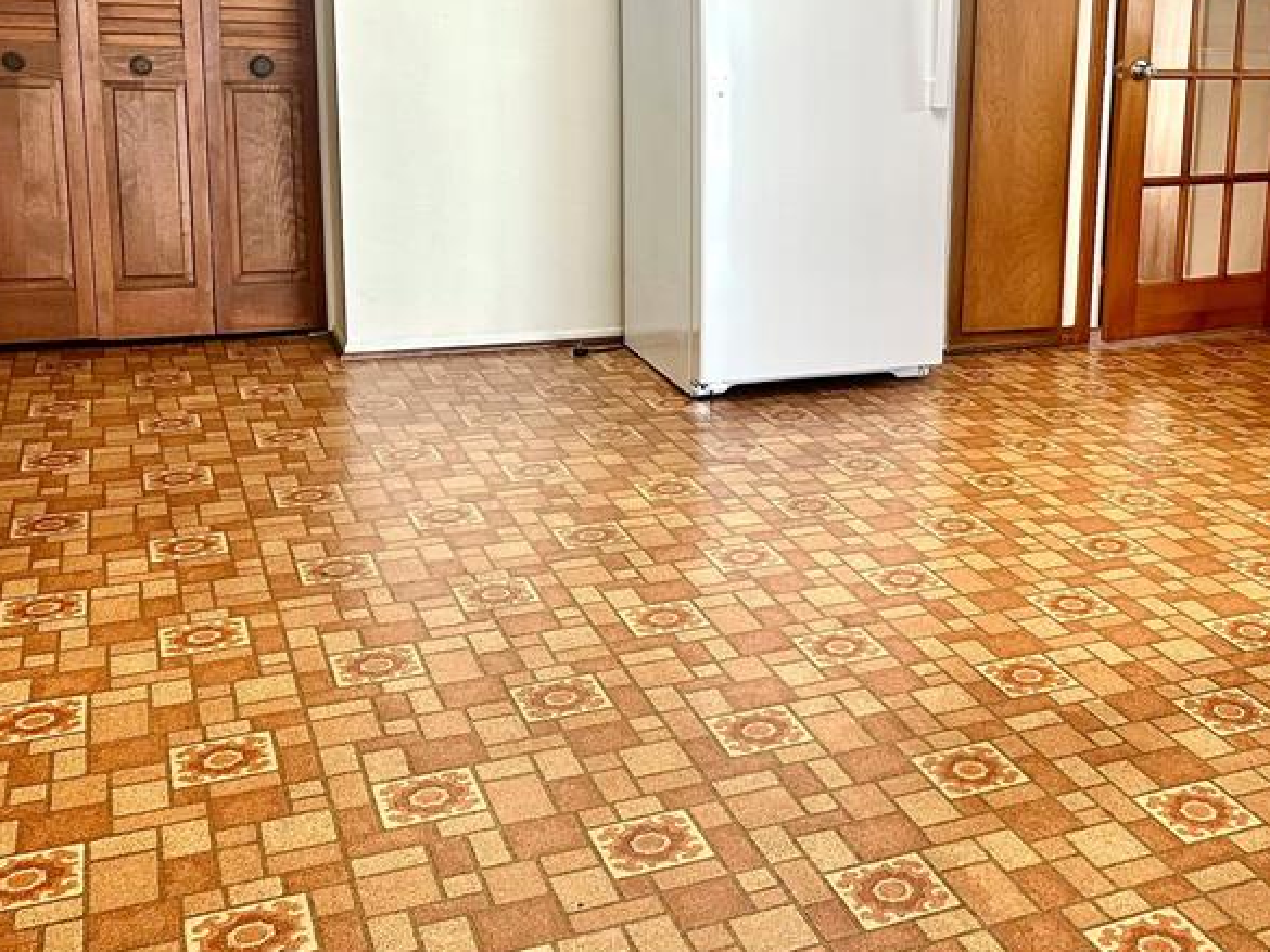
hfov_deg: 43.0
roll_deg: -2.6
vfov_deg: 33.9
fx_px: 1541
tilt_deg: -10.3
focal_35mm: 42
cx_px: 988
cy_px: 288
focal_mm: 6.86
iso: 250
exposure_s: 1/60
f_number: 1.78
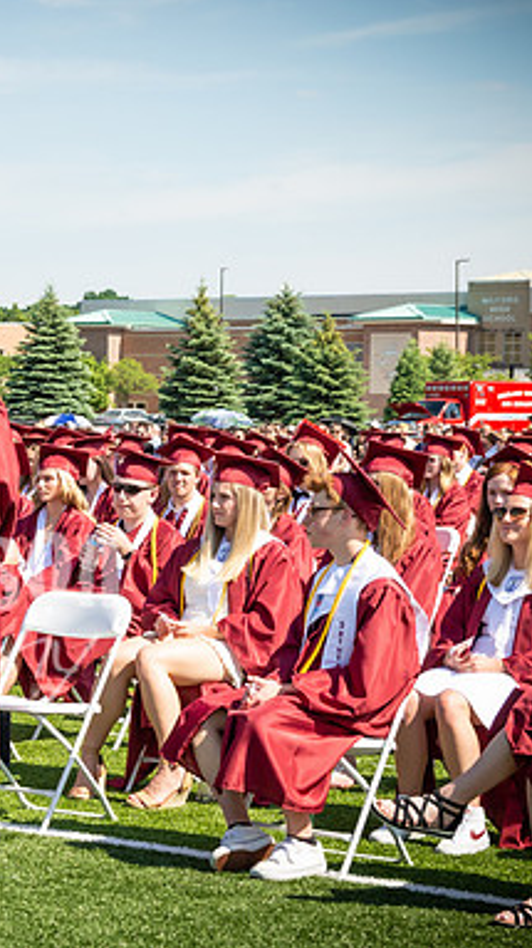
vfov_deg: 18.0
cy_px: 473
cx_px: -35
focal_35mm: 119
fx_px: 2989
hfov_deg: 10.1
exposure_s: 1/500
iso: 200
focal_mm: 50
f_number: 7.1
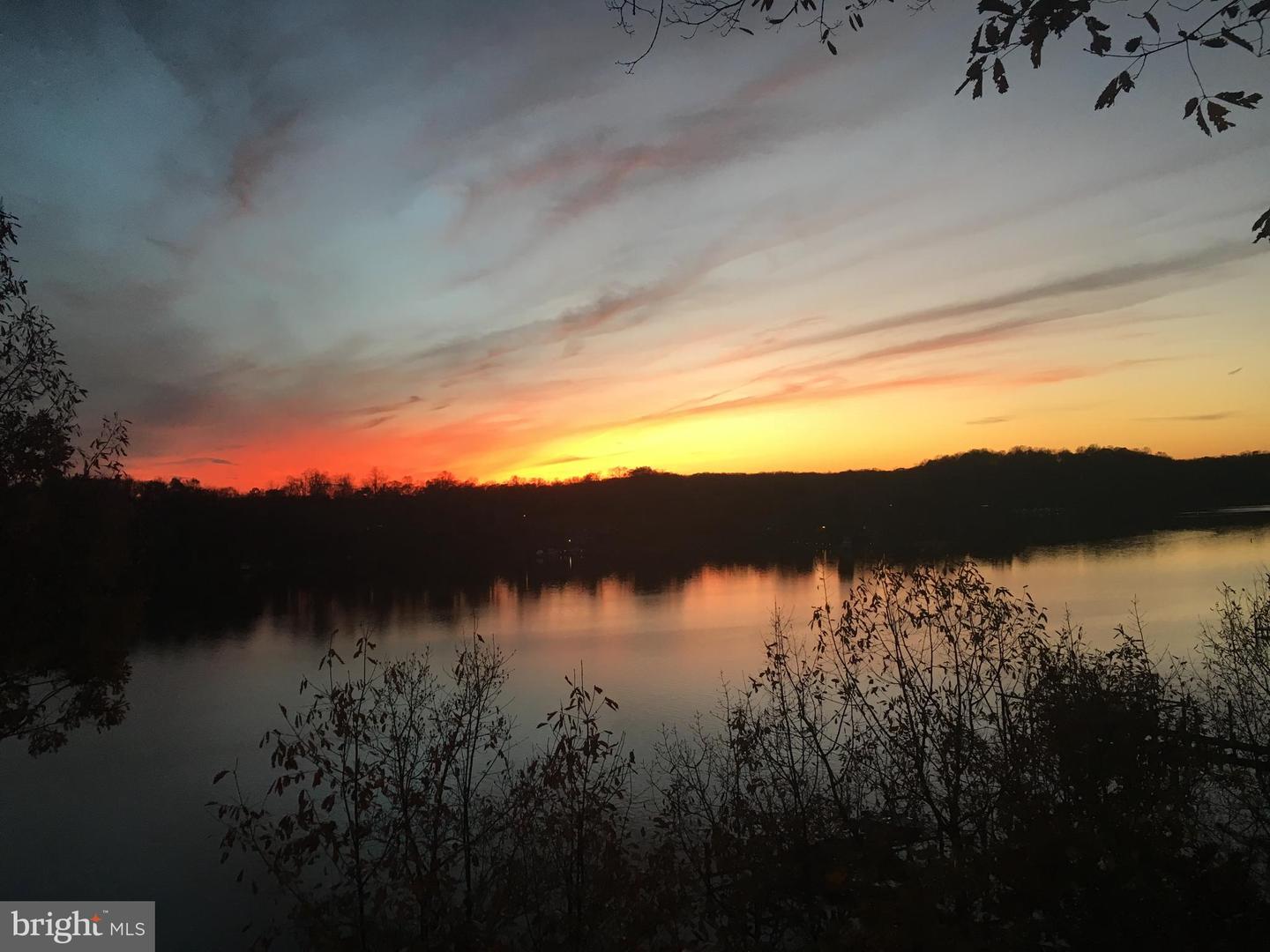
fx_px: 1064
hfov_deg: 61.7
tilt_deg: +2.7
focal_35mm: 29
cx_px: 635
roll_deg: +2.6
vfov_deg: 48.2
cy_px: 476
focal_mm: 4.15
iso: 32
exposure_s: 1/30
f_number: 2.2
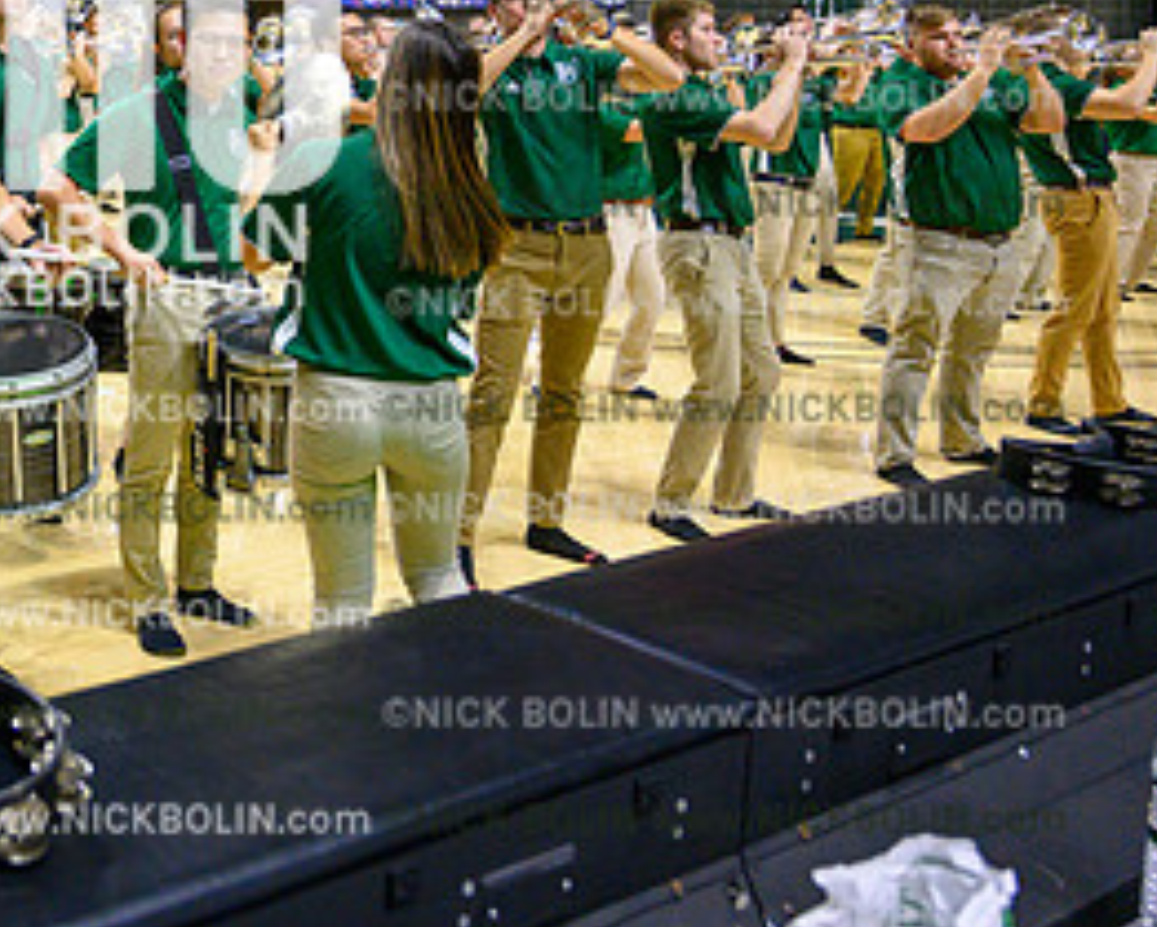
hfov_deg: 34.3
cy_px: 100
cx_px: 27
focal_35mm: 50
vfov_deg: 29.1
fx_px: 1713
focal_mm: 24
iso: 3200
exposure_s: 1/500
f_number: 4.5
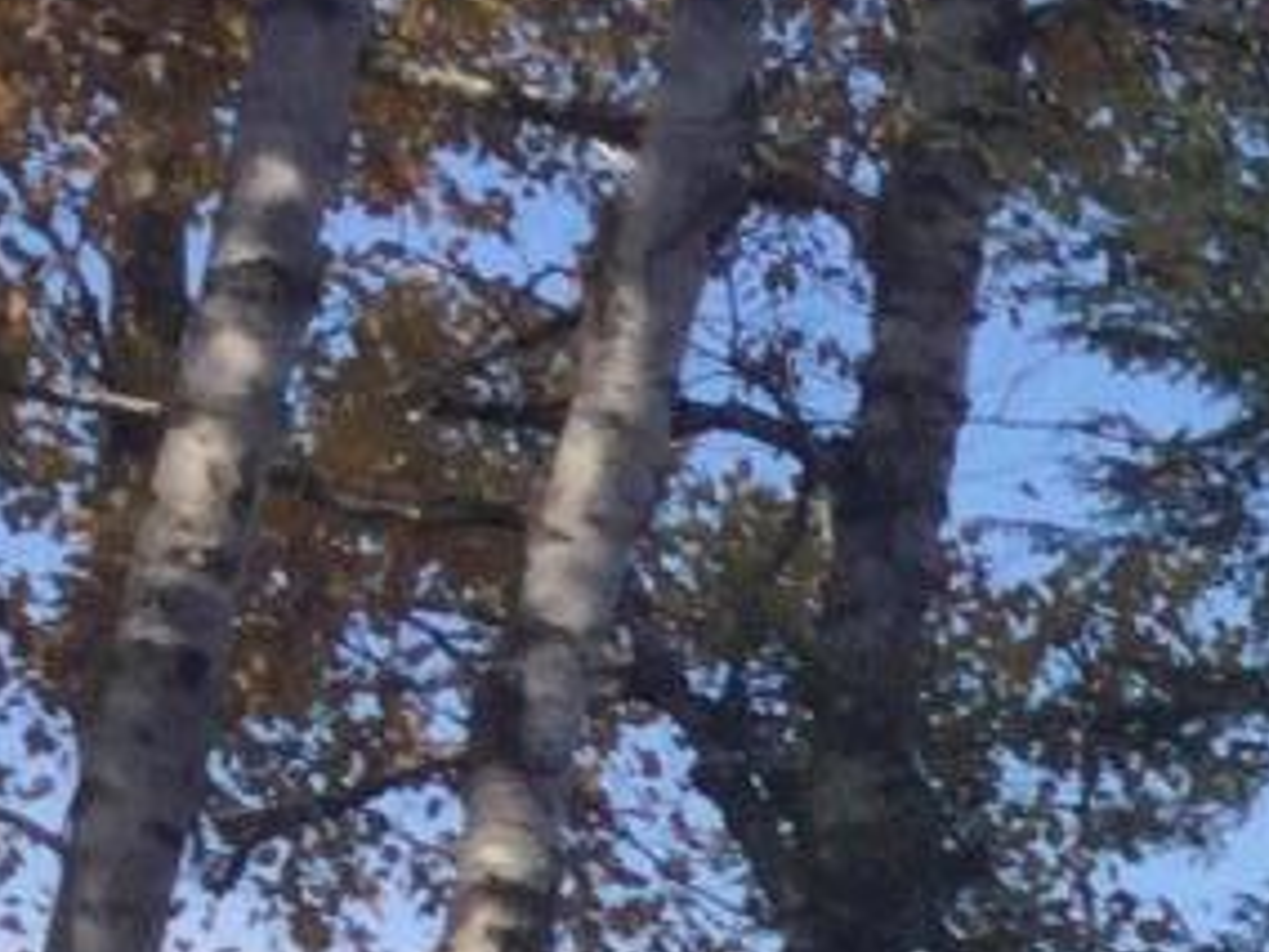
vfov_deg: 6.5
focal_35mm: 218
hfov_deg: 8.1
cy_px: 2136
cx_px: 3494
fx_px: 7992
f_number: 2.4
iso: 25
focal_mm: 3.3
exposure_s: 1/1217
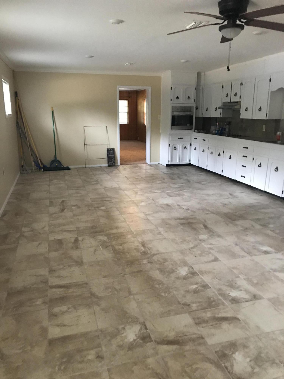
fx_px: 306
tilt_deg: -11.7
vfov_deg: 63.4
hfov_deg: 49.7
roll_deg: -1.9
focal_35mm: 28
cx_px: 142
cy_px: 190
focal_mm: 3.99
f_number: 1.8
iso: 100
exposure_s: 1/11
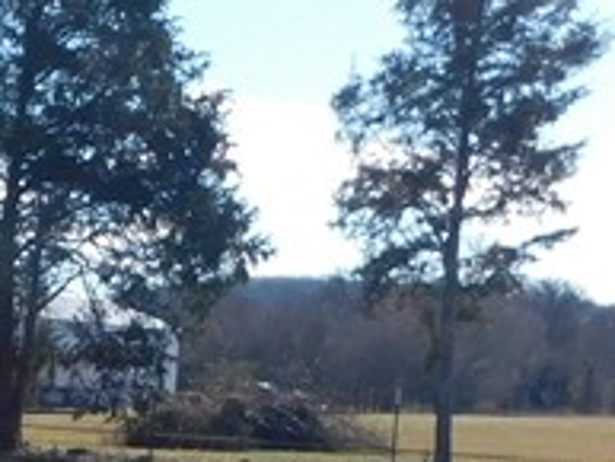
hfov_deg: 15.0
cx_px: -312
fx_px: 2169
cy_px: 736
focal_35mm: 122
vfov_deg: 11.5
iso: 125
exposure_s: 1/1500
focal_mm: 4
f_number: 3
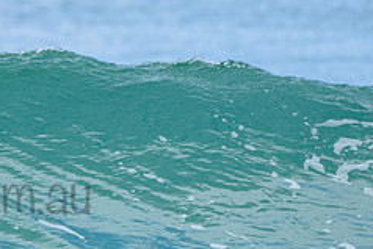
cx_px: -149
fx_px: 15478
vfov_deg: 0.9
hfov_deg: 1.4
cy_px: 137
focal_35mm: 1493
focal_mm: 500
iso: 450
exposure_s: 1/2000
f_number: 5.6
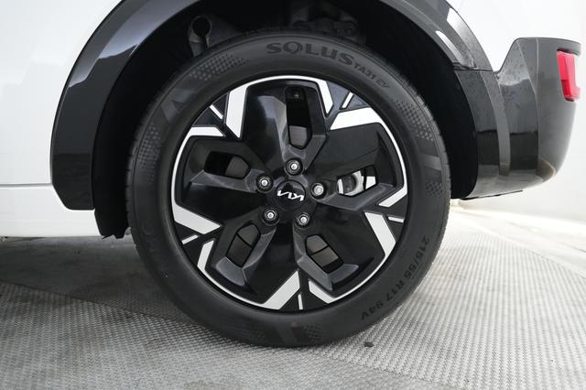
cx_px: 293
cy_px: 195
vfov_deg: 49.5
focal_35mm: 26
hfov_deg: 69.4
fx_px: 423
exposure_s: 1/160
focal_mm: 26
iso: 4000
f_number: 2.8
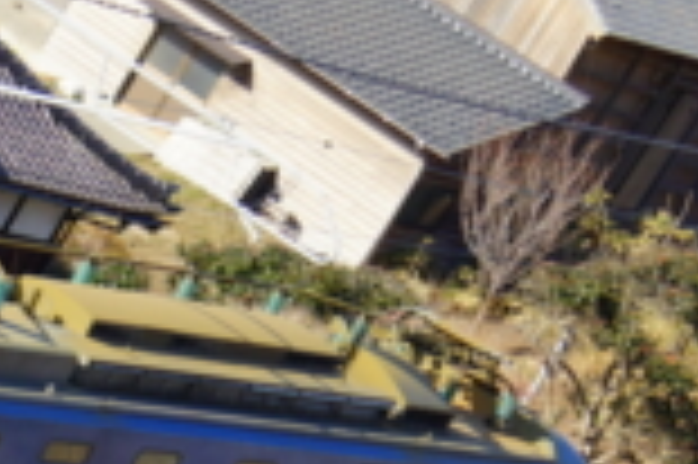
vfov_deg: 5.1
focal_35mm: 264
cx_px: -955
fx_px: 5113
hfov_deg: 7.3
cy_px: 975
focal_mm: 34
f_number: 5.6
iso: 100
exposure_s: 1/250
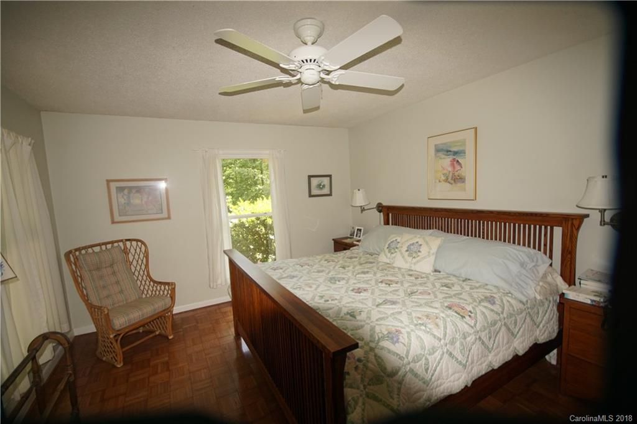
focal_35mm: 15
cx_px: 318
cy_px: 212
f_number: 5.6
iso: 400
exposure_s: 1/60
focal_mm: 10
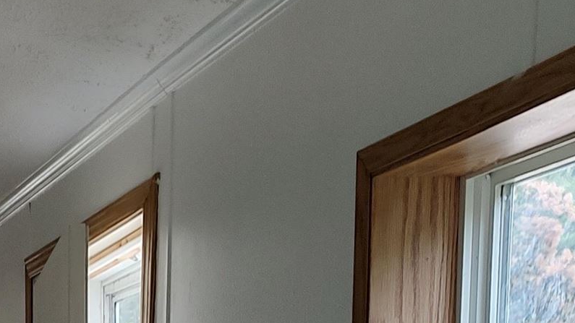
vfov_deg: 10.6
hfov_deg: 18.6
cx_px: -304
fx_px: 1540
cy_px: 731
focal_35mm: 101
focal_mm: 5.88
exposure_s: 1/120
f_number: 1.9
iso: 284
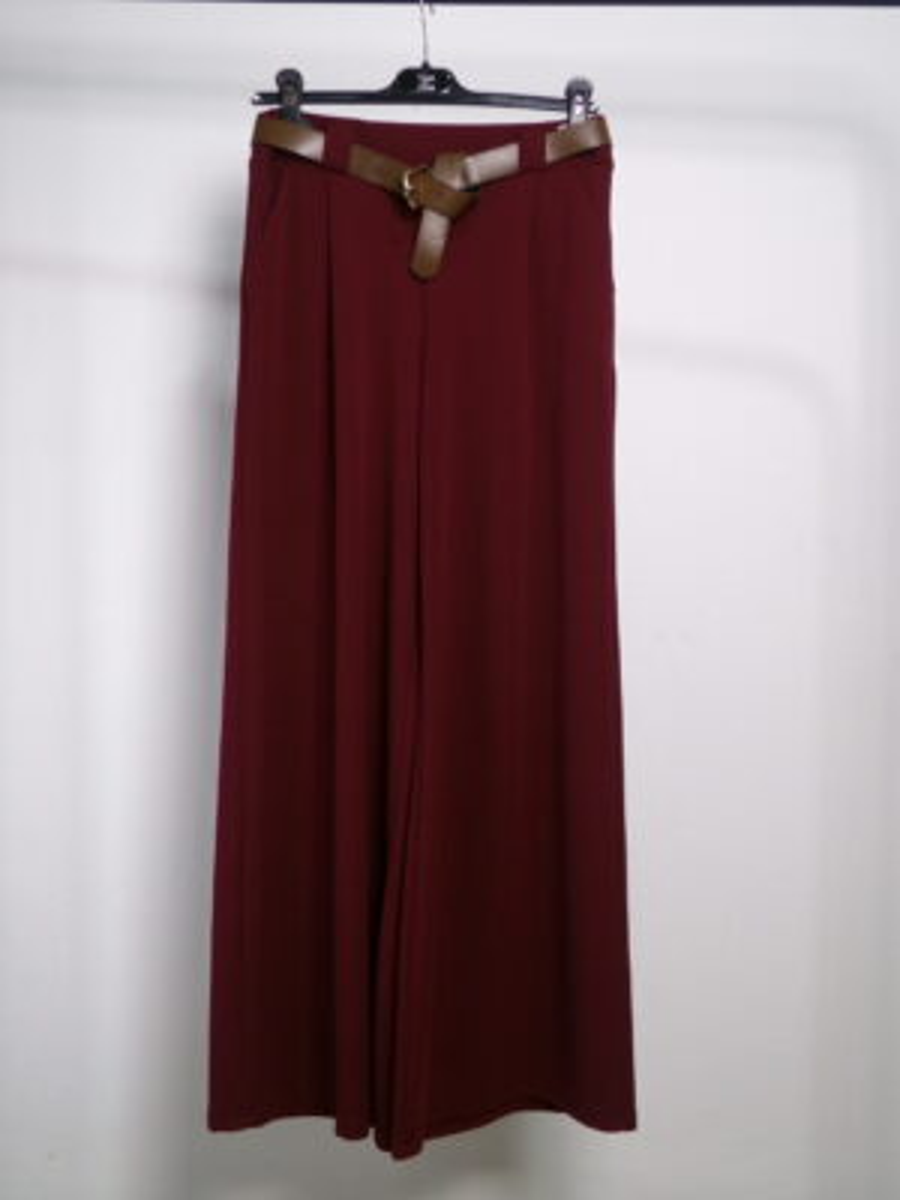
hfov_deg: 38.7
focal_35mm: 37
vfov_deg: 50.1
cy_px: 600
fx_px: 1283
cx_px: 450
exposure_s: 1/17
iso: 200
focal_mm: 6.6
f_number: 4
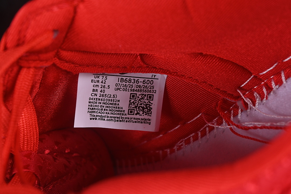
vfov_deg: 18.2
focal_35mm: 75
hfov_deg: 27.0
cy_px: 97
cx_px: 146
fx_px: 606
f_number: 7.1
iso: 160
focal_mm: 50
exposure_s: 1/80
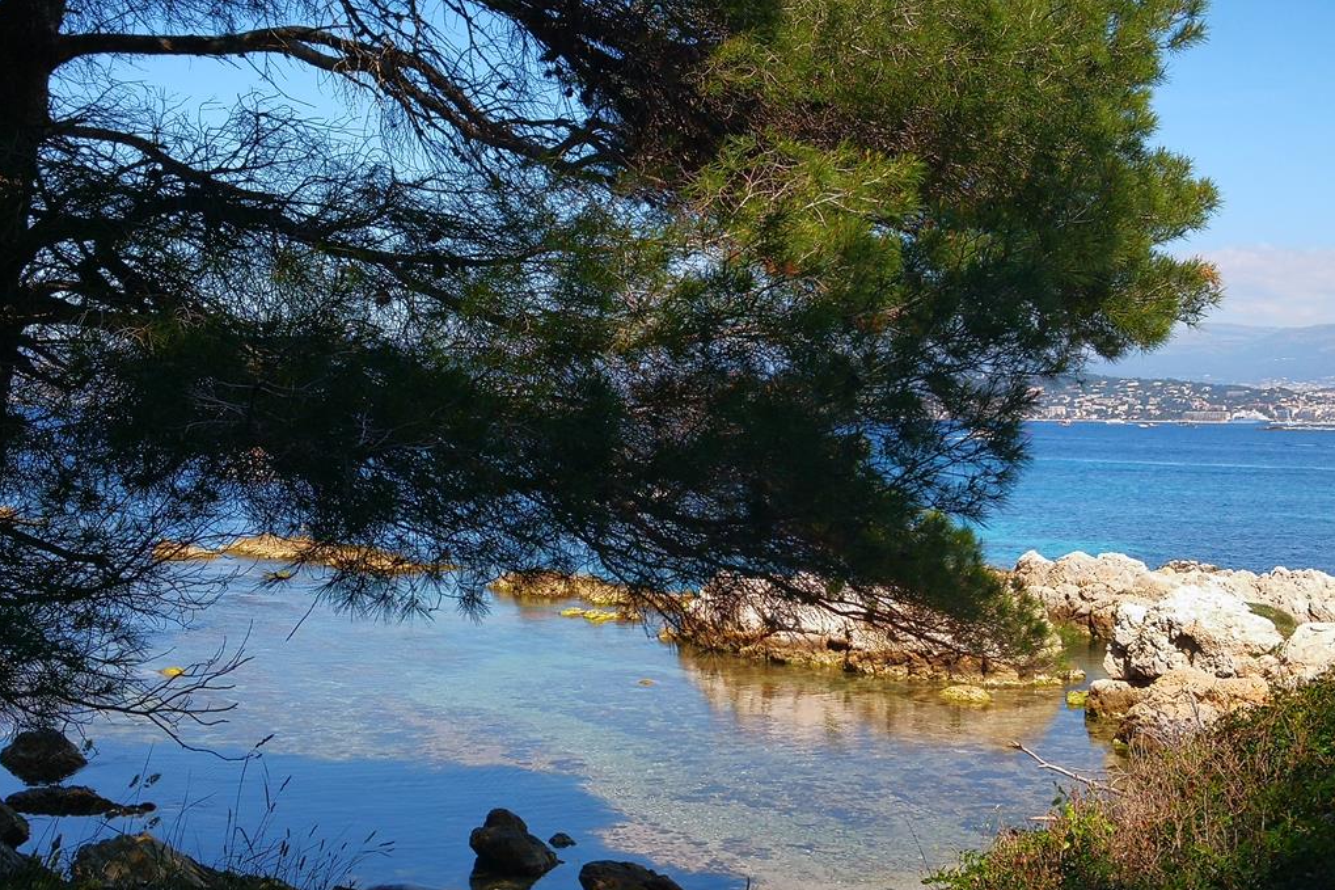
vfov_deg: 29.2
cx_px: 667
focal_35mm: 46
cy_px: 460
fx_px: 1705
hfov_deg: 42.8
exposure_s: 1/1451
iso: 50
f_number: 1.6
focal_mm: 3.95
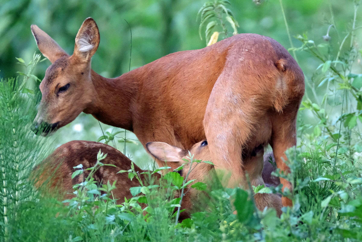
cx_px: 181
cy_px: 121
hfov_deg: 2.5
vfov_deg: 1.6
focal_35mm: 840
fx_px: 8446
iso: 6400
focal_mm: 560
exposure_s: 1/500
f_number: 8
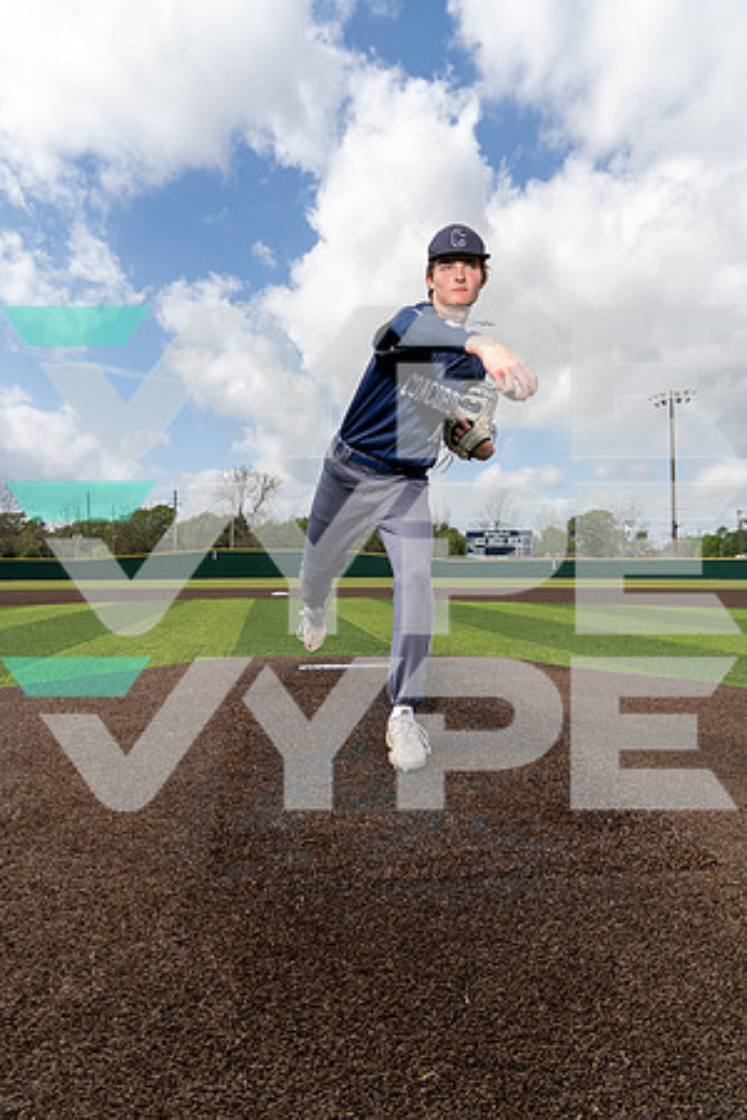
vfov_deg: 73.7
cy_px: 560
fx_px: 747
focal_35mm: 24
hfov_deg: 53.1
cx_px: 374
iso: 250
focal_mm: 24
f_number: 4
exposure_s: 1/1250
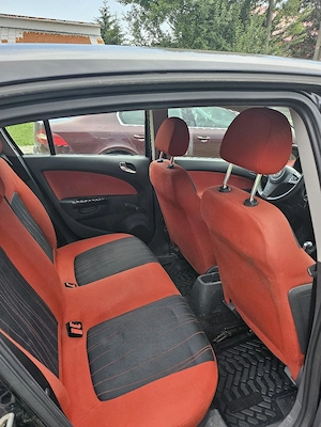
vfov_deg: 71.6
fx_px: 297
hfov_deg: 56.8
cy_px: 214
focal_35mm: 24
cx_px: 160
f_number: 1.8
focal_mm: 5
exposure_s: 1/182
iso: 125
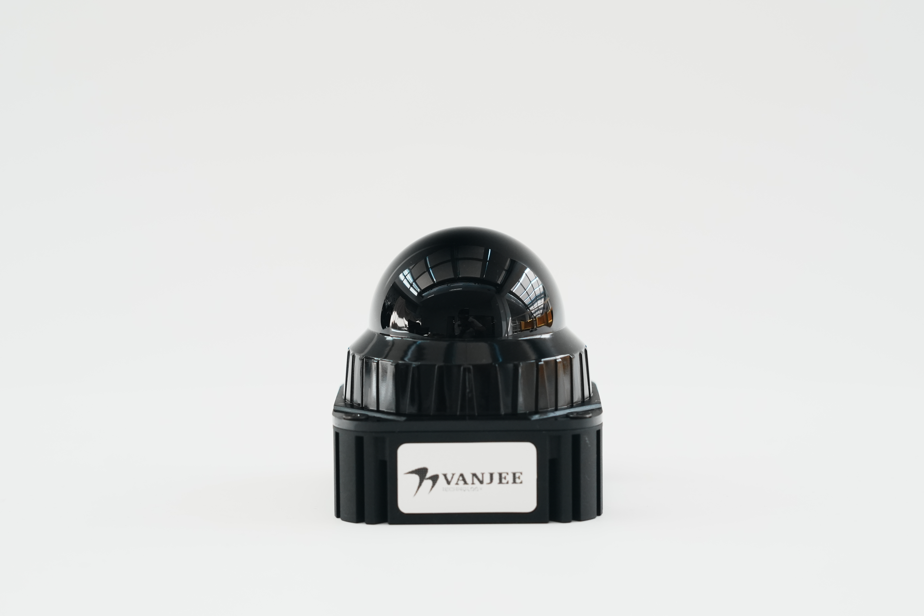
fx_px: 2695
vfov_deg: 13.0
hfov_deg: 19.5
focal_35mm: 105
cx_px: 462
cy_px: 308
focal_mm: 70
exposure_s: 1/100
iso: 800
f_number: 4
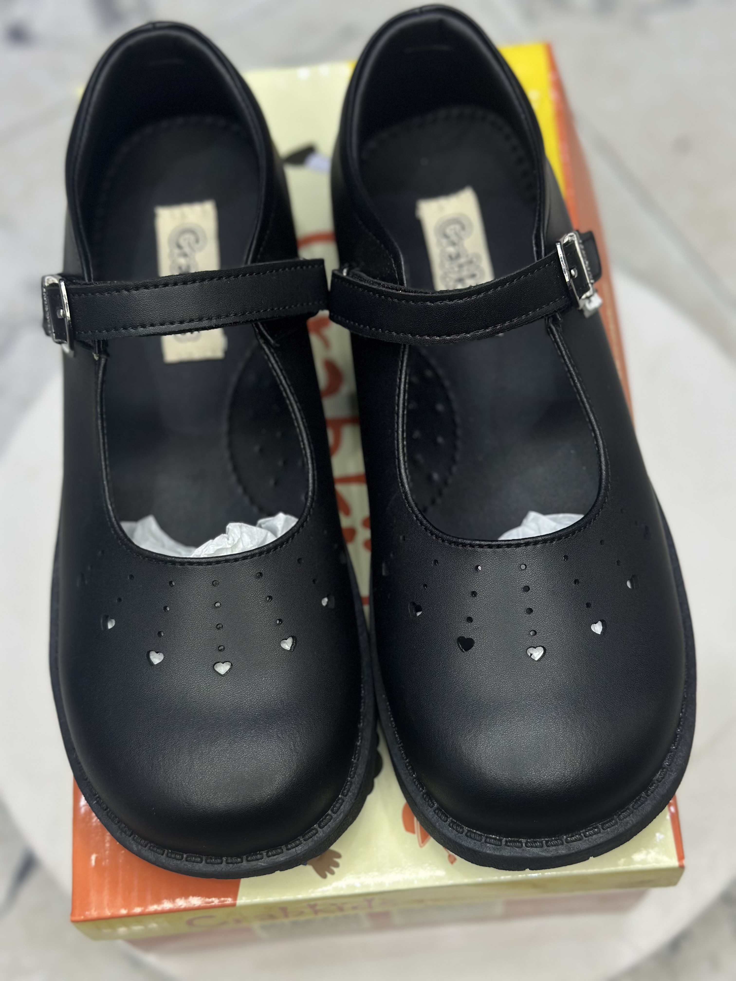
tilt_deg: -66.4
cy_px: 490
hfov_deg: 30.3
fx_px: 1361
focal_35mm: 48
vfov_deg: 39.7
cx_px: 368
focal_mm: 6.86
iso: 80
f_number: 1.78
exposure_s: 1/130
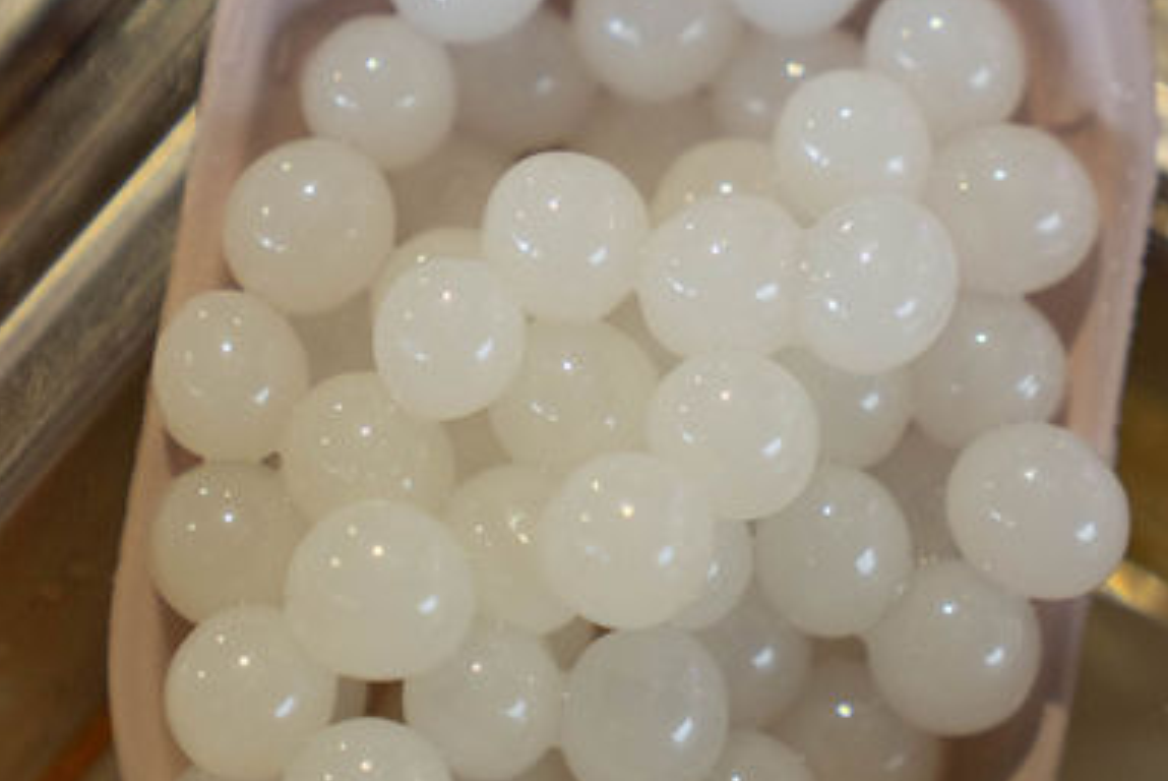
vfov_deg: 7.4
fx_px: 6072
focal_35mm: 187
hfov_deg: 11.0
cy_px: 221
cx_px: 561
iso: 500
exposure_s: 1/400
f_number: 2.8
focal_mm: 70
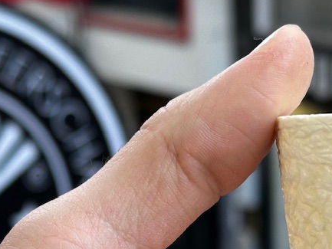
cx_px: 143
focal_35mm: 142
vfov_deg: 10.3
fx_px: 1362
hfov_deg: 13.9
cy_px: 287
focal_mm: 6.86
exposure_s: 1/121
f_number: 1.78
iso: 50
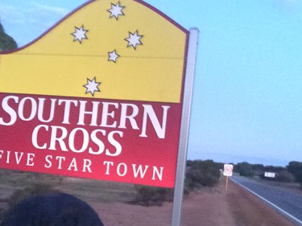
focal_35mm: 43
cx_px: 162
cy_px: 150
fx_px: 375
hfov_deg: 43.8
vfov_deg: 33.3
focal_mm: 2.15
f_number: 2.4
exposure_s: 1/15
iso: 800
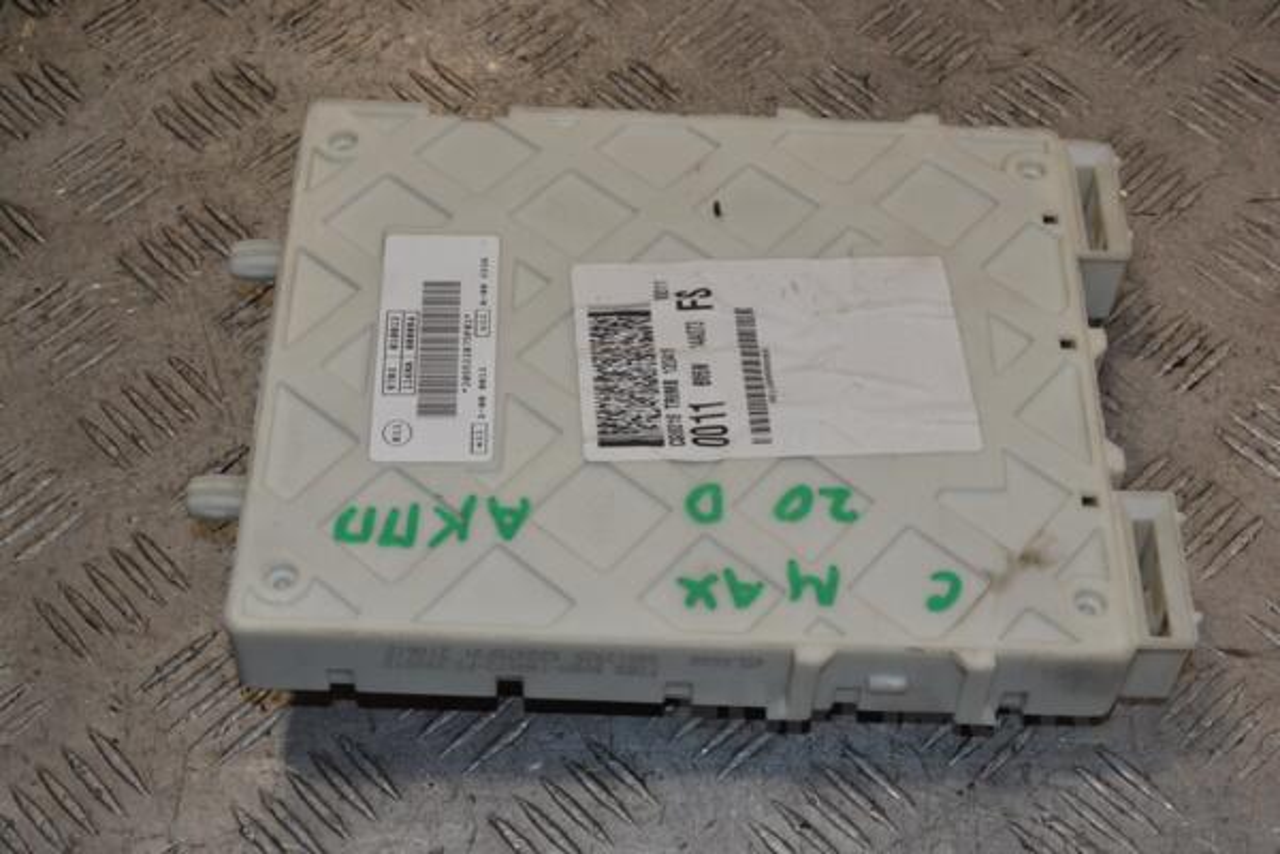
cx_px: 640
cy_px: 427
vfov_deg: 22.6
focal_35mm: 60
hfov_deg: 33.4
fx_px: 2133
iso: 800
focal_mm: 40
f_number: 16
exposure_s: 1/200
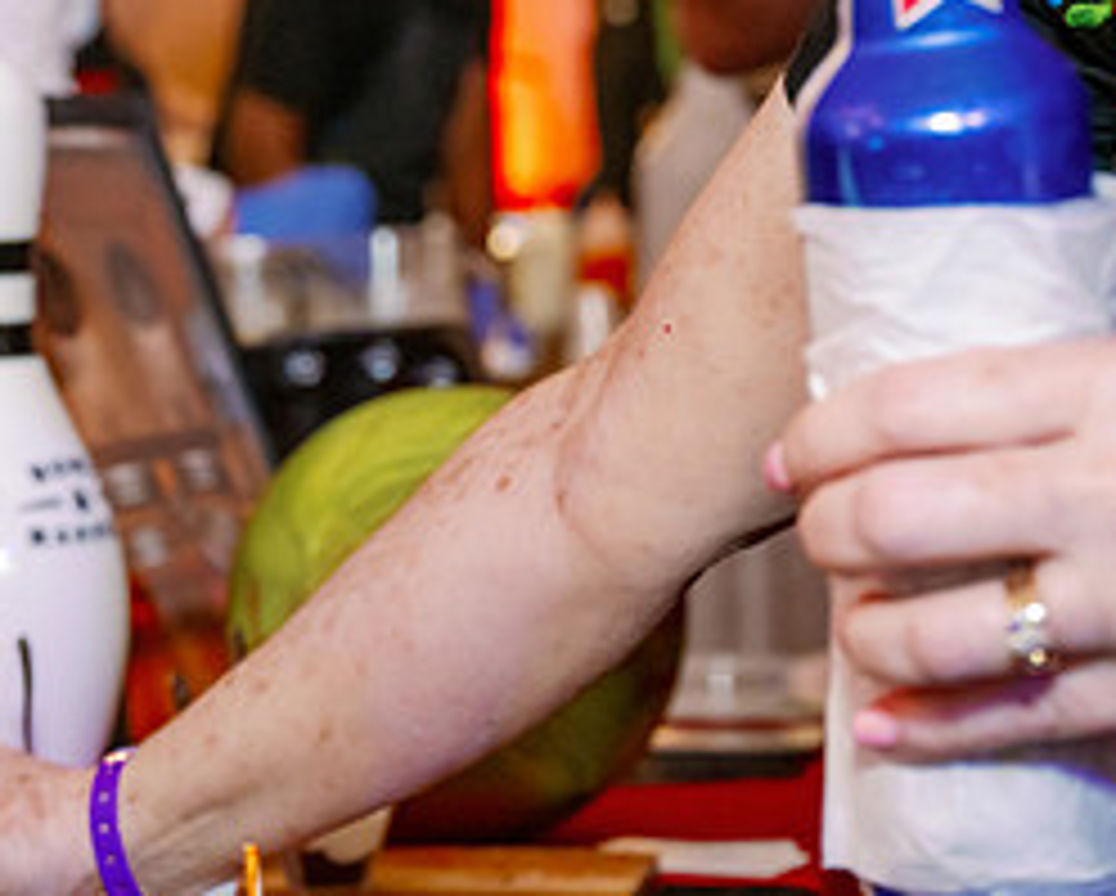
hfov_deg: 16.6
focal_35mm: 114
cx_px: 76
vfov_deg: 13.5
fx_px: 3770
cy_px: 754
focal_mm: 52
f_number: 5
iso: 1600
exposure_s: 1/80
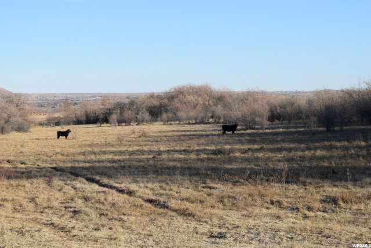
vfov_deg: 16.6
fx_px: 851
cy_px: 124
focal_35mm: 82
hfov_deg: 24.6
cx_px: 186
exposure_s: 1/320
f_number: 9
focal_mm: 55
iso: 200
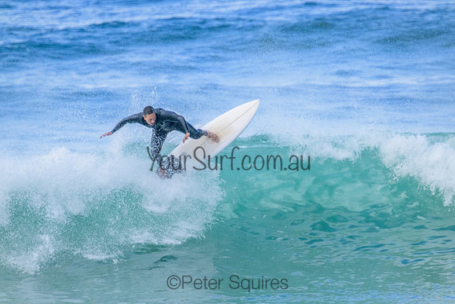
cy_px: 152
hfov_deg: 2.6
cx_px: 228
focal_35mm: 800
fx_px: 10113
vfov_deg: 1.7
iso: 5600
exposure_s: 1/1600
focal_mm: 800
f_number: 11
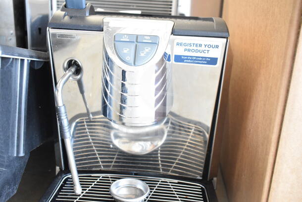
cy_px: 101
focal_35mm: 36
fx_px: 302
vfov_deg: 36.9
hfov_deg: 53.1
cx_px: 151
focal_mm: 24
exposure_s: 1/40
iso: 2000
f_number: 3.8
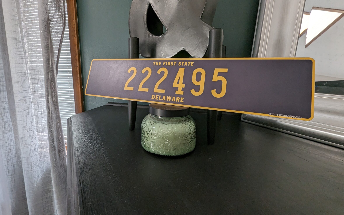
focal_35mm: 15
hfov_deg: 101.4
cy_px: 94
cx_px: 163
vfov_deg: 74.5
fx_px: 141
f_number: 2.2
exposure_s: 1/46.9
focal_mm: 1.95
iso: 153
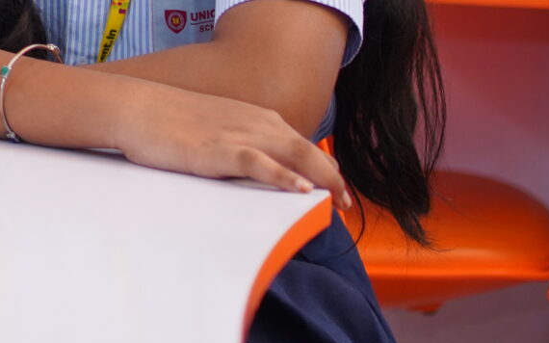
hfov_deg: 8.6
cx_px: -633
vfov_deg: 5.6
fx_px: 3426
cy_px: -403
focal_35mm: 229
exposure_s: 1/160
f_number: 2
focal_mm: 50
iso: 640
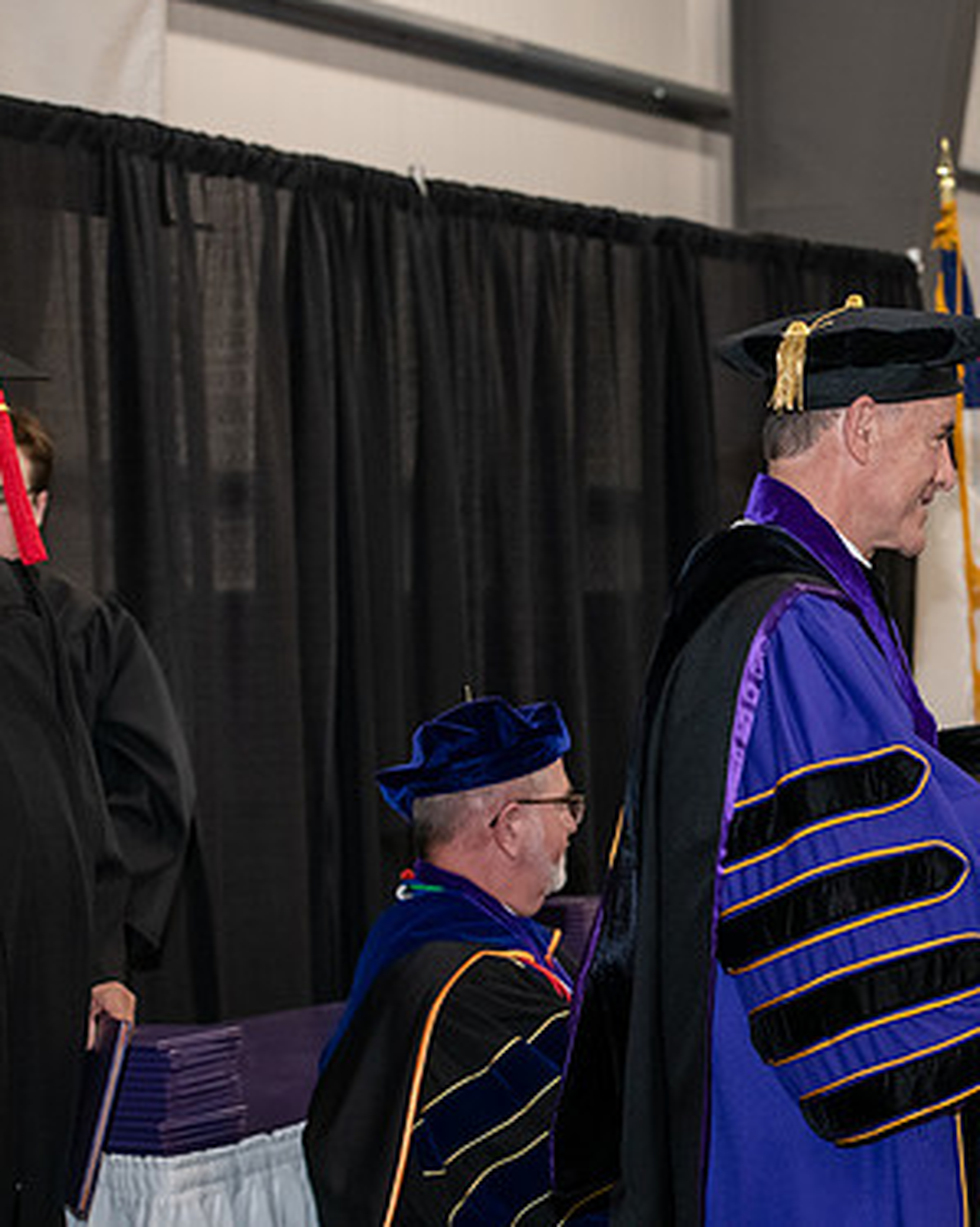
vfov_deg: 18.8
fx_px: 3700
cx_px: 937
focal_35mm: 102
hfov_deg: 14.9
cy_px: 595
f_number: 5
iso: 2500
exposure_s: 1/200
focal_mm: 70
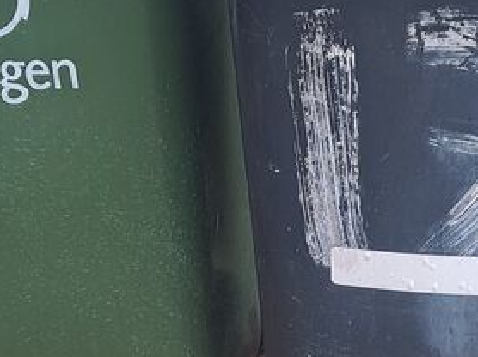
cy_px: 292
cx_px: 285
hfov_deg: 35.5
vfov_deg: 26.4
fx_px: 745
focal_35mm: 54
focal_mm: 4.6
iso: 40
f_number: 2
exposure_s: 1/50
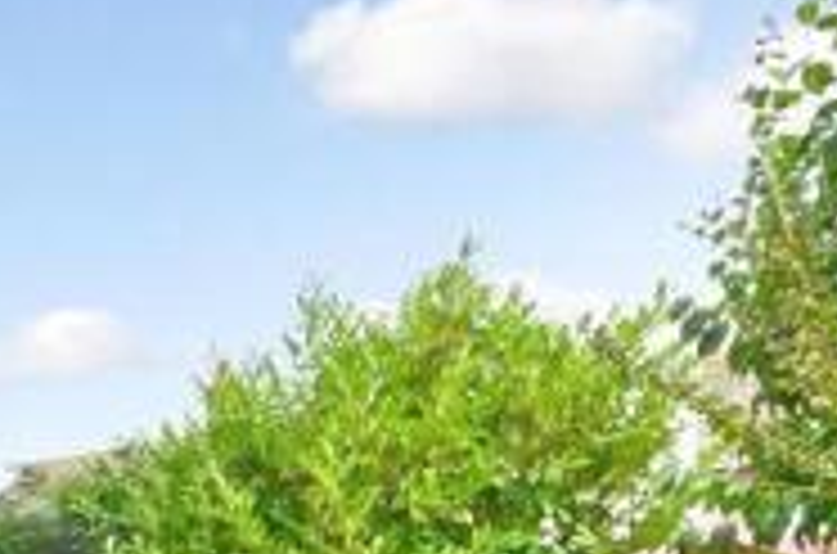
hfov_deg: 31.9
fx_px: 1229
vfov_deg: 20.8
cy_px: 872
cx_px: -144
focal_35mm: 53
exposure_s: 1/50
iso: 200
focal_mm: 10
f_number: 11
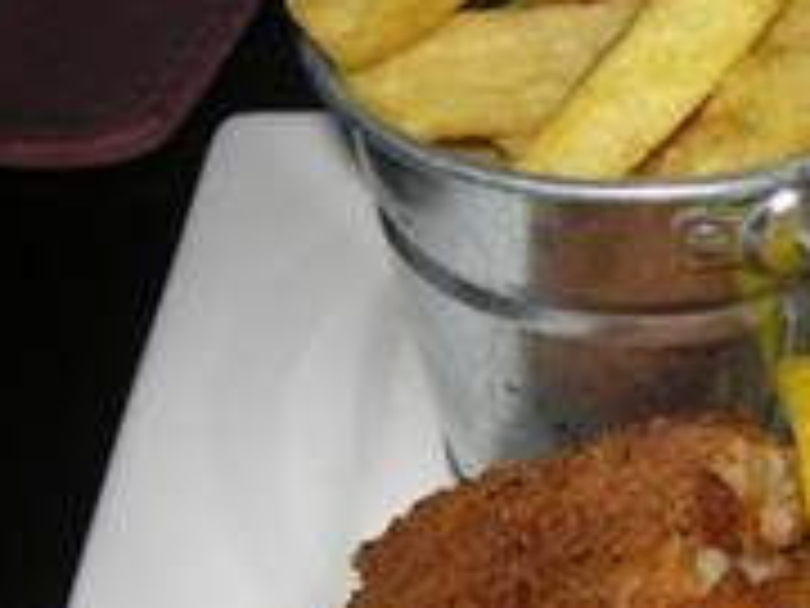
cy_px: 549
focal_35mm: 96
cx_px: 886
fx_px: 2246
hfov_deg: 19.6
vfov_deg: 15.2
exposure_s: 1/60
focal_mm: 7.5
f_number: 2.7
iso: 64
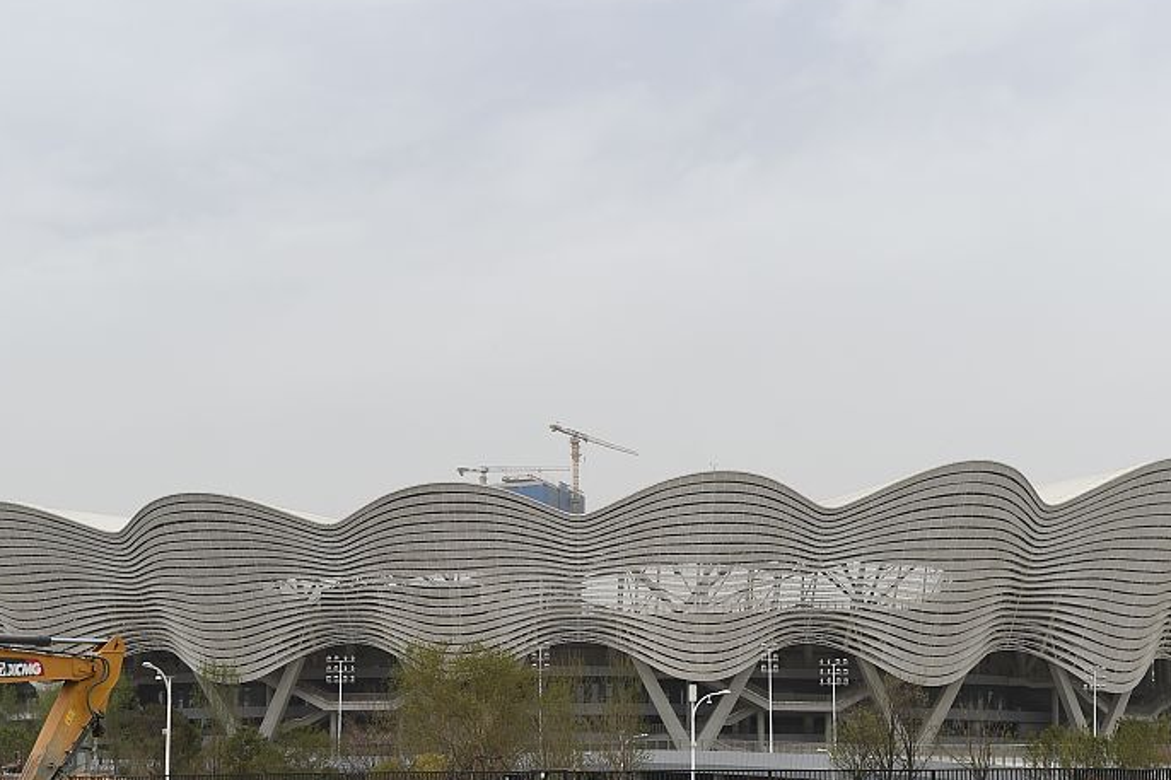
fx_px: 1821
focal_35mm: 56
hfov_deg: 35.6
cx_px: 570
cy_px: 658
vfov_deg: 23.7
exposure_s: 1/640
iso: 100
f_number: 5
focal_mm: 32
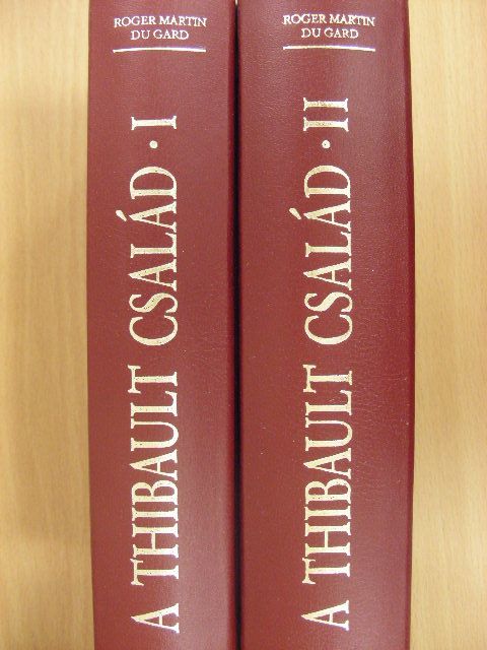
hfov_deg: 35.1
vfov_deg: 45.8
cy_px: 325
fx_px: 769
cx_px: 244
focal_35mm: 41
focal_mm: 6.8
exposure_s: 1/8
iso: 292
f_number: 3.5
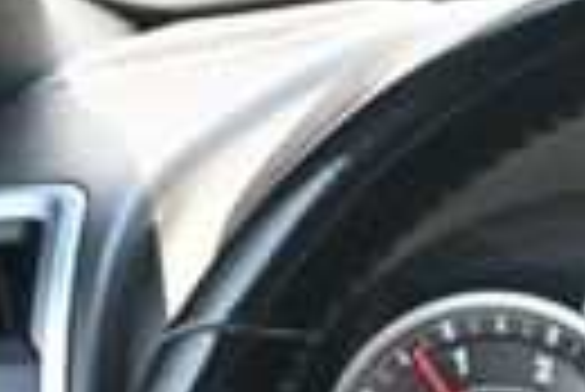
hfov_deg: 10.7
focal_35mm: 184
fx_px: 3001
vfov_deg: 7.2
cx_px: 918
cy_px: 784
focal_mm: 25
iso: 560
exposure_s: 1/125
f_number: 4.2
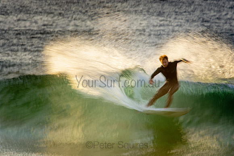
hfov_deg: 2.7
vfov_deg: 1.8
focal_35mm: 750
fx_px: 4876
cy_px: 78
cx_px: 117
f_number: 25
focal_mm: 500
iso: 100
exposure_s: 1/20
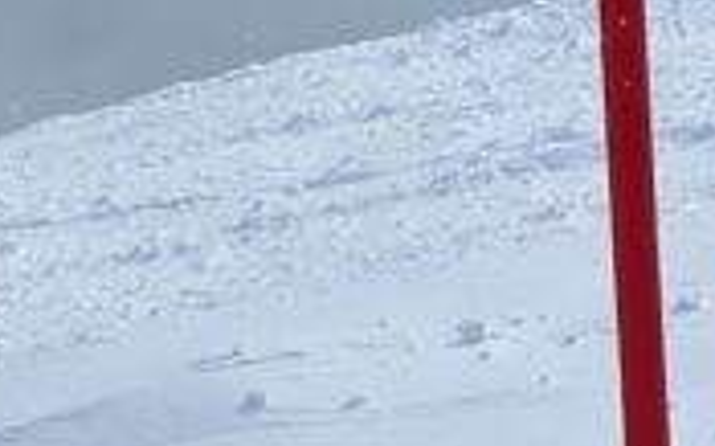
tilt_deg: -15.6
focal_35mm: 252
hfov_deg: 8.2
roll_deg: -1.9
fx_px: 4906
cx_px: -323
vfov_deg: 5.2
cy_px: -29
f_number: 2
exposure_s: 1/3425
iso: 20
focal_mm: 6
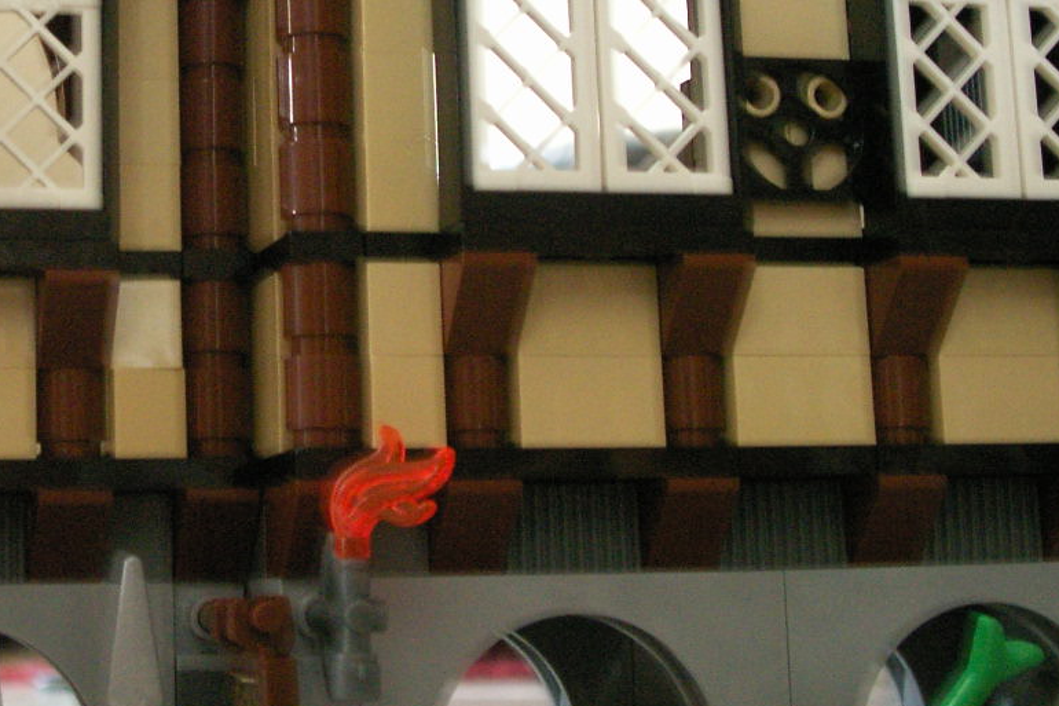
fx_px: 2353
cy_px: 55
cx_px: 215
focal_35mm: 80
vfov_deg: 16.8
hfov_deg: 25.0
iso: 160
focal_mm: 7.7
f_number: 3.5
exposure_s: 1
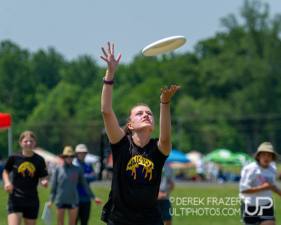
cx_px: 134
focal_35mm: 299
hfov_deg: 6.5
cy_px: 143
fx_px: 2484
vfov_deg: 5.2
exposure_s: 1/2000
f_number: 4
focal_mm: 165
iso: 200
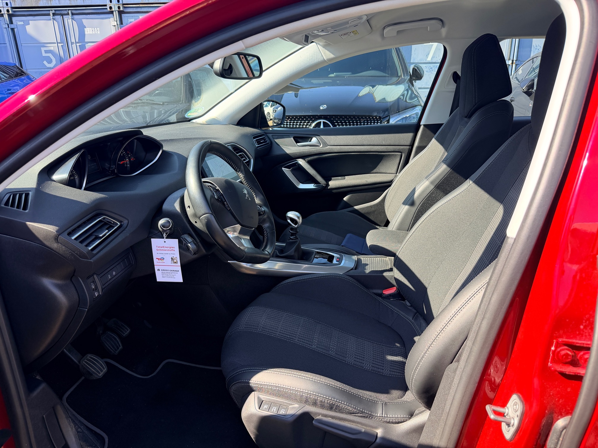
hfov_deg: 71.6
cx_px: 299
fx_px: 415
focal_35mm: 24
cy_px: 224
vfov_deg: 56.8
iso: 100
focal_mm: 6.76
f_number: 1.78
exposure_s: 1/593
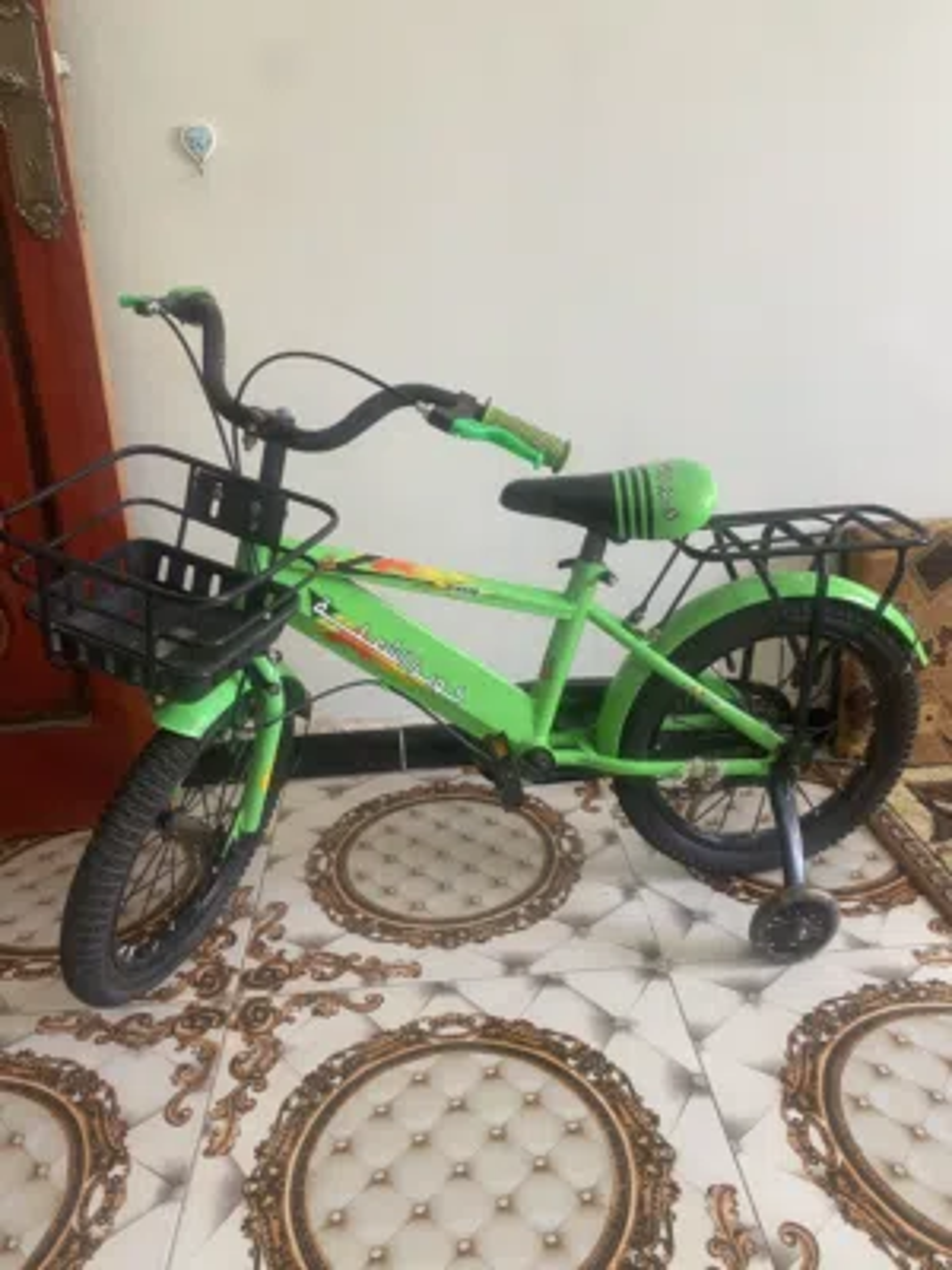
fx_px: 953
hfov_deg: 53.1
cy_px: 635
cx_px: 476
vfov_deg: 67.3
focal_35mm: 26
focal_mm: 4.25
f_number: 1.8
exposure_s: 1/100
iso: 125
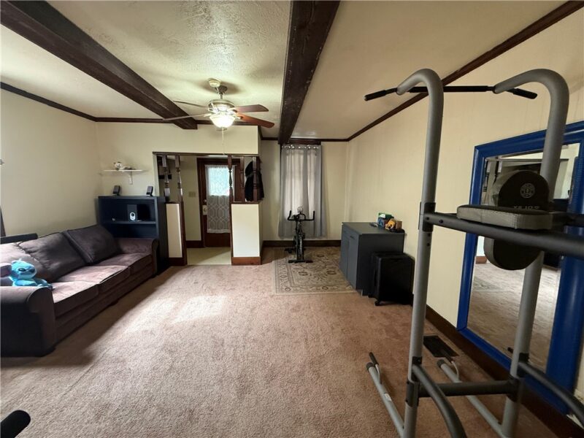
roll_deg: -0.3
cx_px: 292
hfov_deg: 102.1
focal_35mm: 14
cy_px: 219
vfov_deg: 85.7
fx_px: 236
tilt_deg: -7.1
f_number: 2.2
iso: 500
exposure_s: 1/60
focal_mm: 2.22
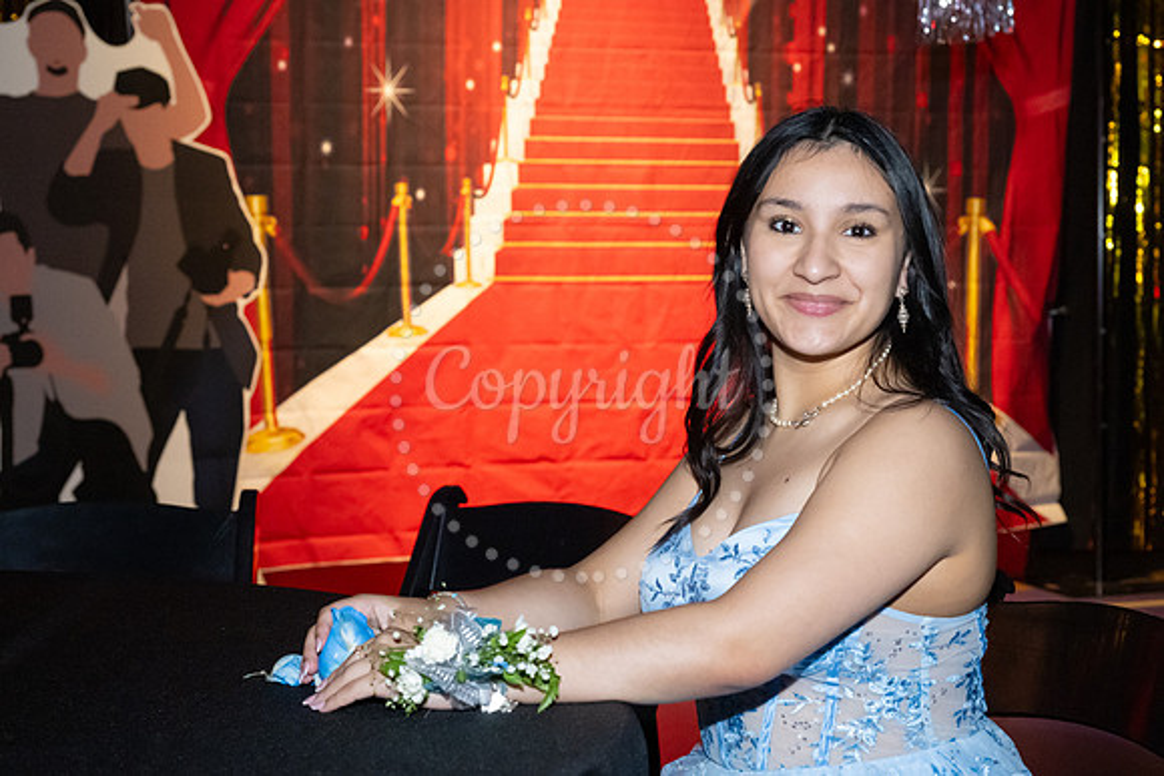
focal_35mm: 64
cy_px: 382
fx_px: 2064
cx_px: 744
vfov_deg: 21.3
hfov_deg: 31.3
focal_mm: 49
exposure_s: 1/100
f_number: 5.6
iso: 6400
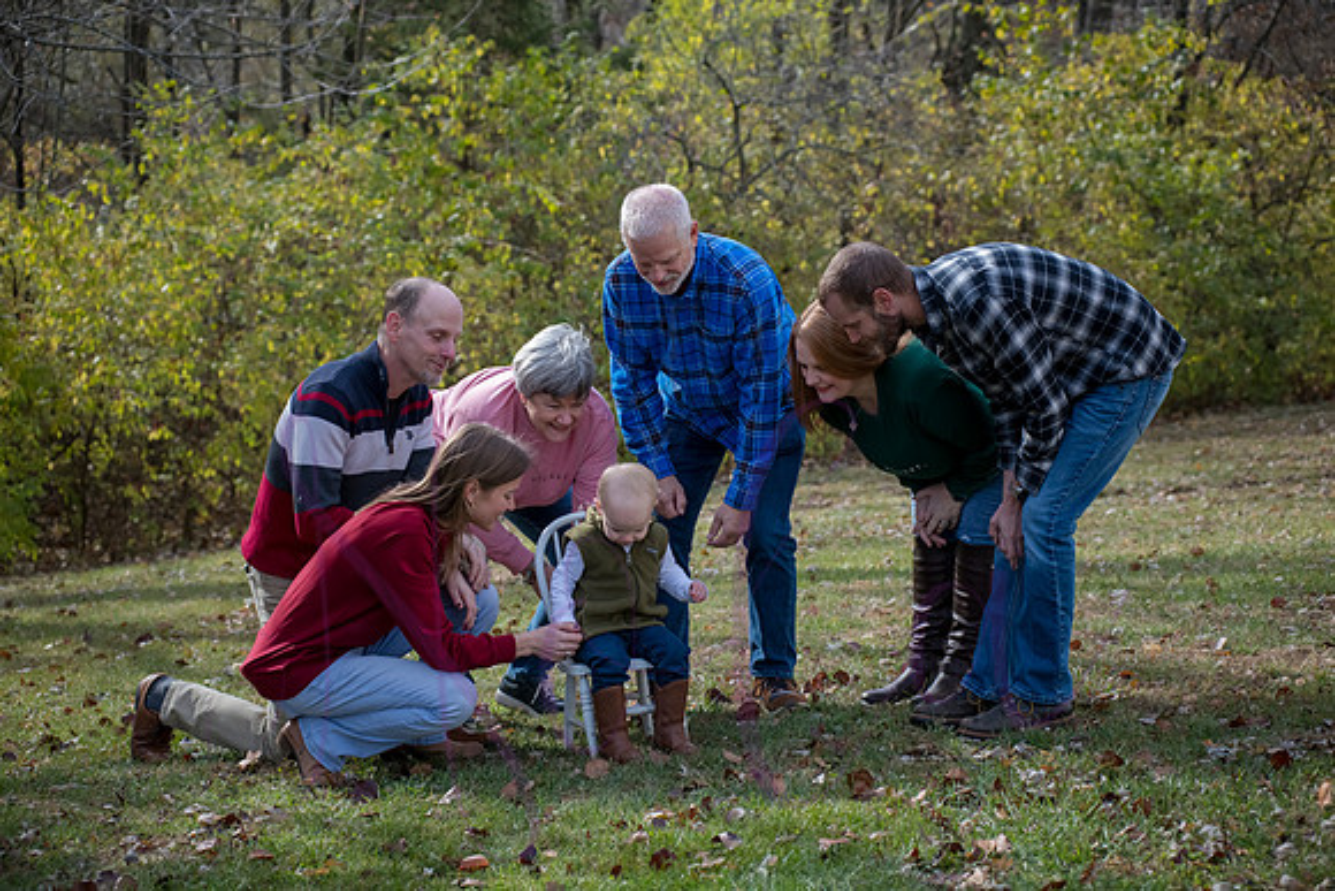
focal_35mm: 80
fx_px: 2967
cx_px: 668
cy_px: 446
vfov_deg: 17.1
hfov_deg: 25.4
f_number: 5
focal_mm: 80
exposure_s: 1/800
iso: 400
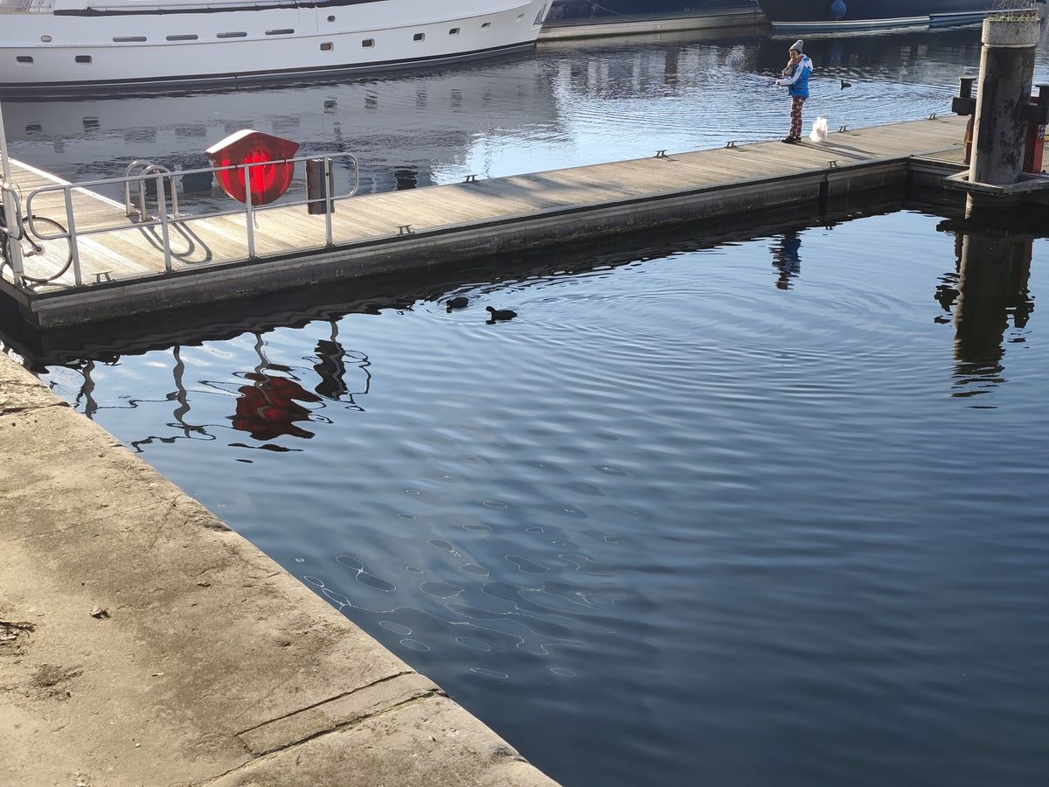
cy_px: 394
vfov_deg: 31.5
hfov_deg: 41.2
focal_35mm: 46
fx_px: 1394
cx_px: 524
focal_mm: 6.07
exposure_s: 1/360
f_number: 1.7
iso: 50
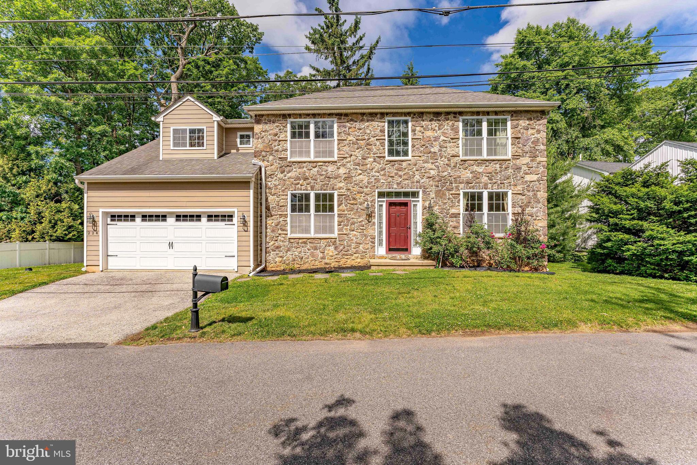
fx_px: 271
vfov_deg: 81.2
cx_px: 348
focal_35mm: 14
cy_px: 232
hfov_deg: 104.3
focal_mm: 14
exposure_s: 1/500
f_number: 9
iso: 100
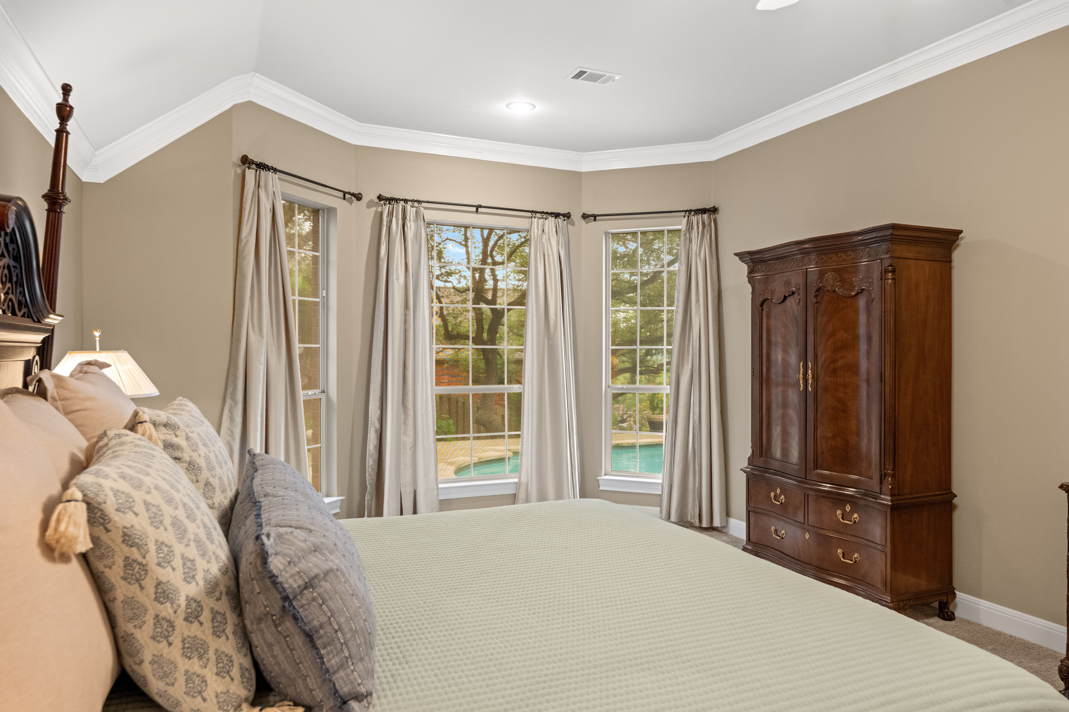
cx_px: 534
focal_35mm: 24
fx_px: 713
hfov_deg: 73.7
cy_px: 356
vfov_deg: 53.1
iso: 2500
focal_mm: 24
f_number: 7.1
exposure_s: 1/13
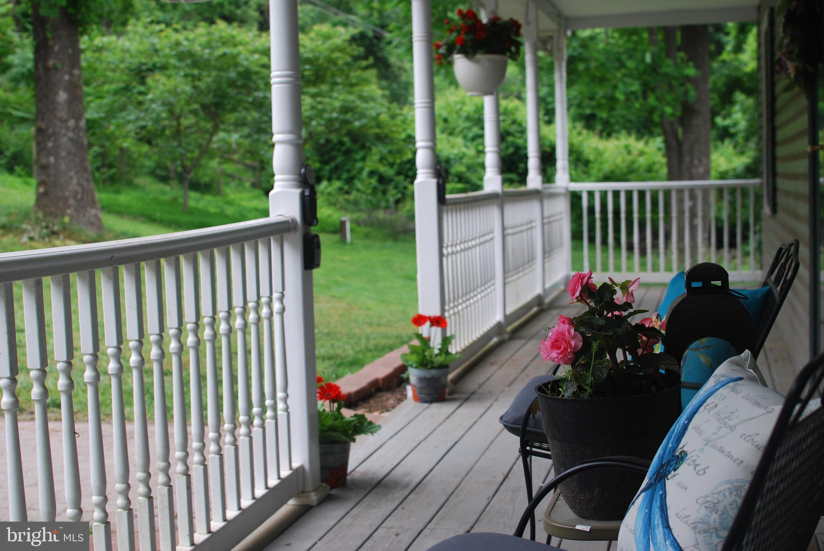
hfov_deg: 37.8
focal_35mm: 52
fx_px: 1203
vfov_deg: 25.8
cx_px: 412
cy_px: 276
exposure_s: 1/60
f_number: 4
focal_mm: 35
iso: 200
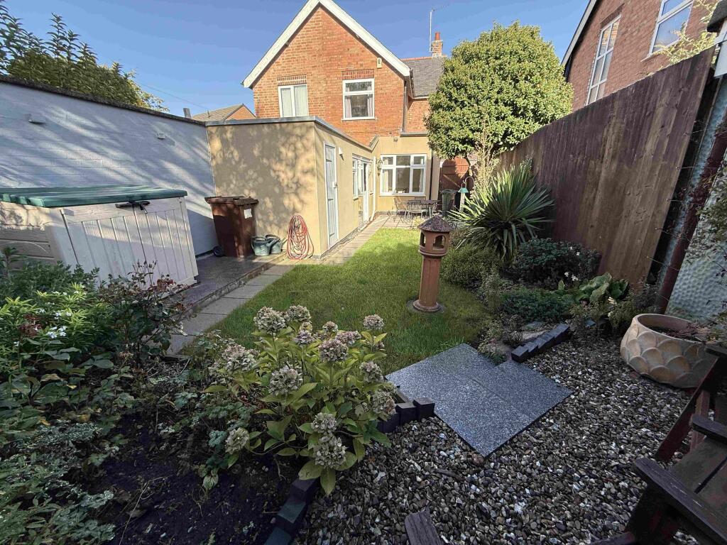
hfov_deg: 102.1
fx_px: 294
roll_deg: +0.3
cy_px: 272
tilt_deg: -17.6
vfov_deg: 85.7
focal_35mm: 14
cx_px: 364
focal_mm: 2.22
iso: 64
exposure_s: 1/433
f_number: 2.2
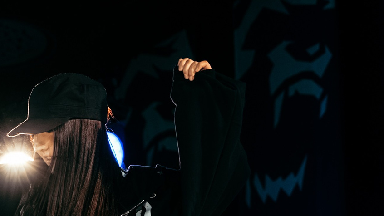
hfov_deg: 16.0
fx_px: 1344
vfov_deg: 8.9
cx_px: 30
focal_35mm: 132
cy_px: 361
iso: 2500
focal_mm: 38
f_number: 2.8
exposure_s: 1/500
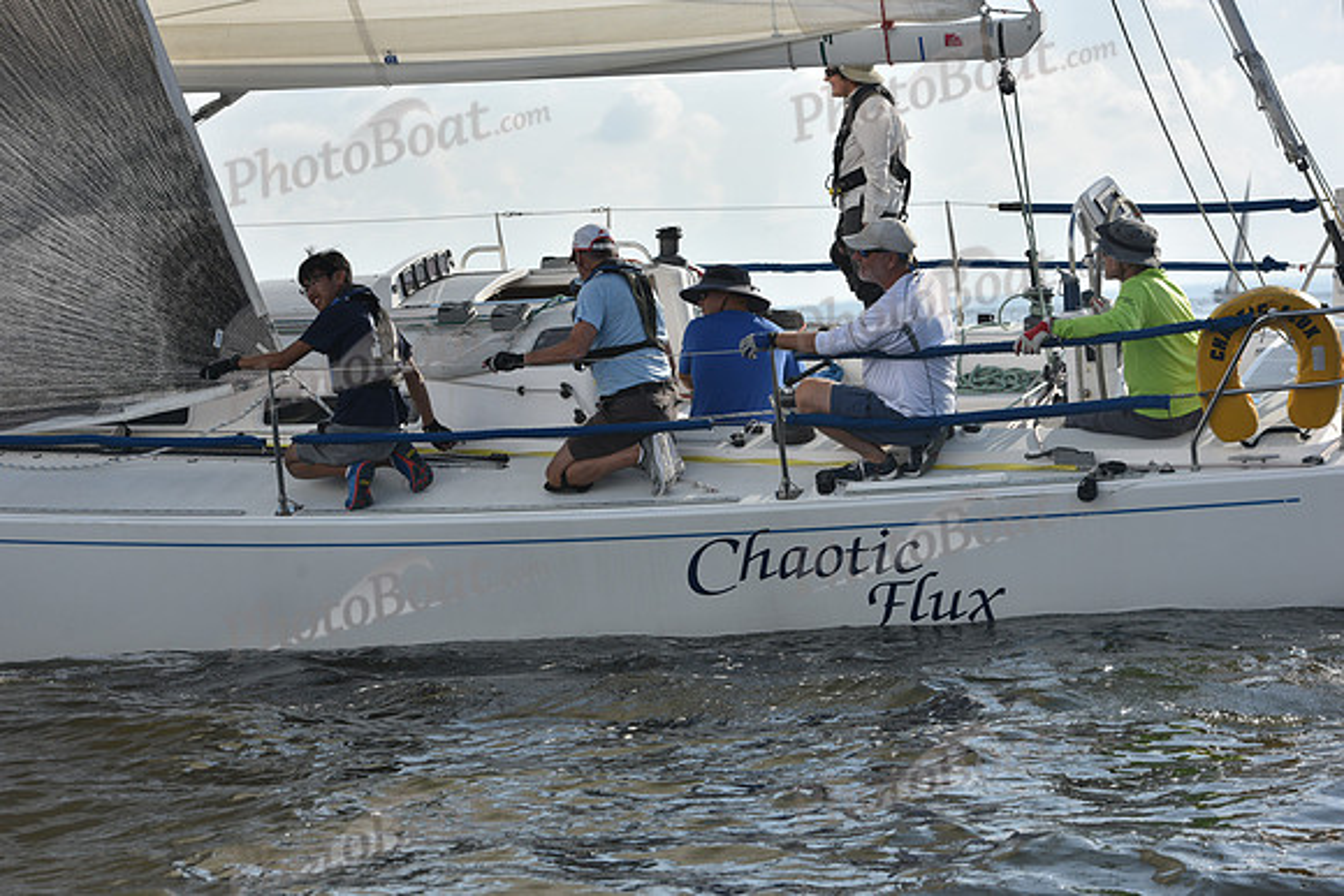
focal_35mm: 95
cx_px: 672
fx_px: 3547
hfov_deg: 21.5
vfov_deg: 14.4
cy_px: 448
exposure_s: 1/1250
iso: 250
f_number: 7.1
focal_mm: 95
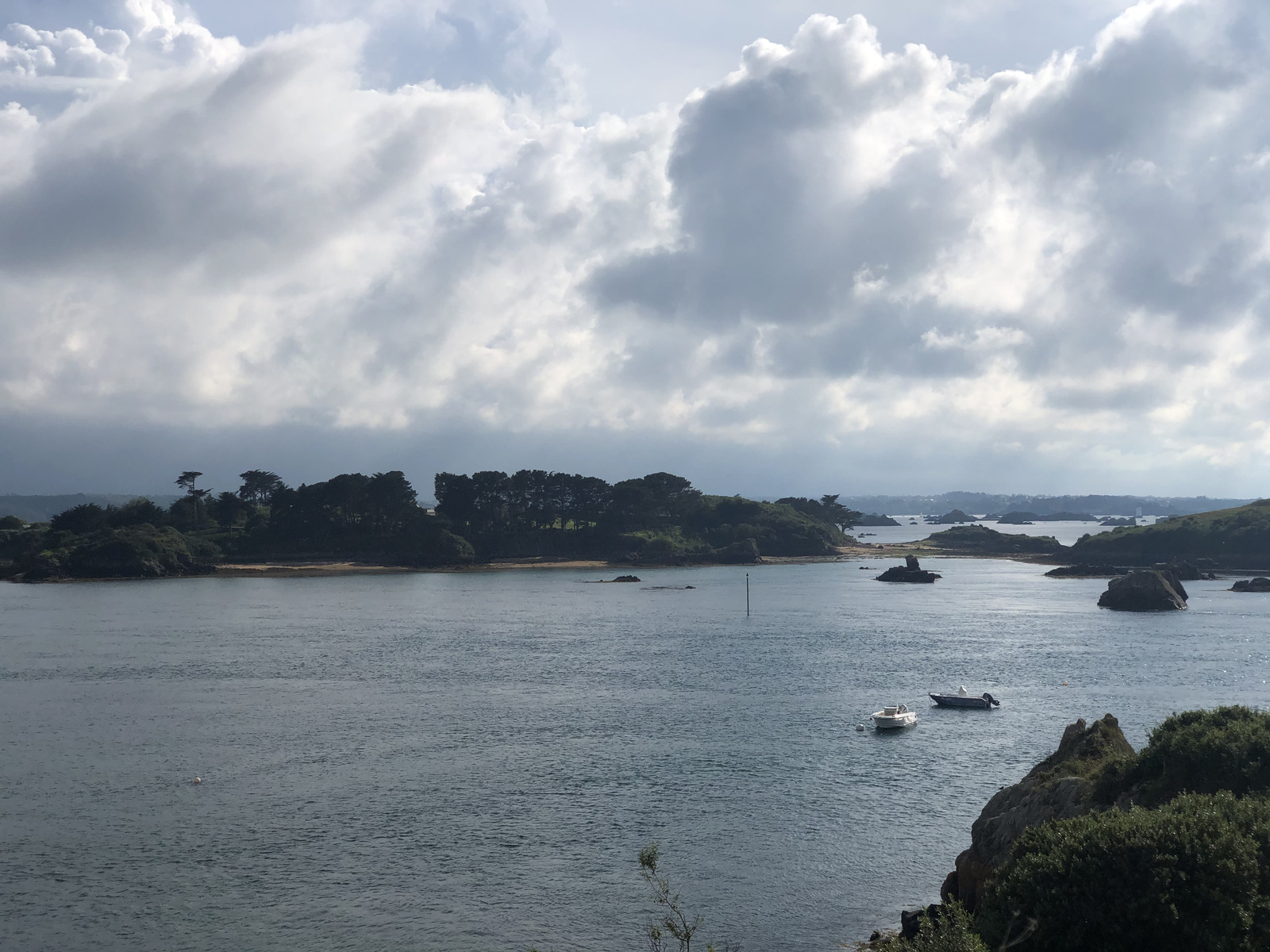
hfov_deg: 36.8
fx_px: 1908
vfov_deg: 28.0
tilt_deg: +0.6
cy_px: 476
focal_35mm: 52
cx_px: 635
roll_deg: +0.6
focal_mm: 6
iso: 16
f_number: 2.4
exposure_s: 1/3745
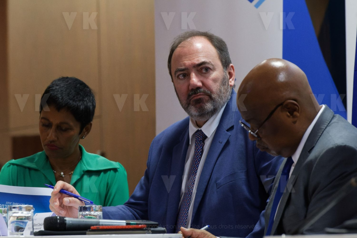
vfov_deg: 4.6
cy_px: 119
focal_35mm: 300
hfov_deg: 6.9
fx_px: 2974
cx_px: 178
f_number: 6.3
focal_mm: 200
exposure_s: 1/125
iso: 4000
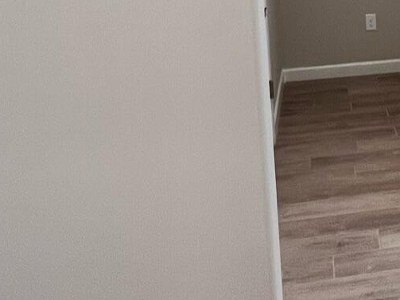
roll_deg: +2.5
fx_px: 612
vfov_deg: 24.9
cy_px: -59
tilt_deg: -6.1
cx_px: 449
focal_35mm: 53
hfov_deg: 31.7
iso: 250
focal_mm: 1.57
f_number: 1.8
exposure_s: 1/60
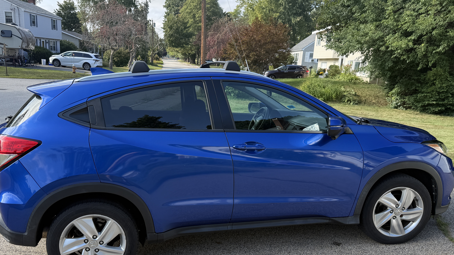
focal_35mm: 31
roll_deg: -3.7
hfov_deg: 62.5
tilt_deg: -14.1
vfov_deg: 37.4
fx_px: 373
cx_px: 208
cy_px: 170
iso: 80
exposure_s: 1/992
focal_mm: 6.76
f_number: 1.78
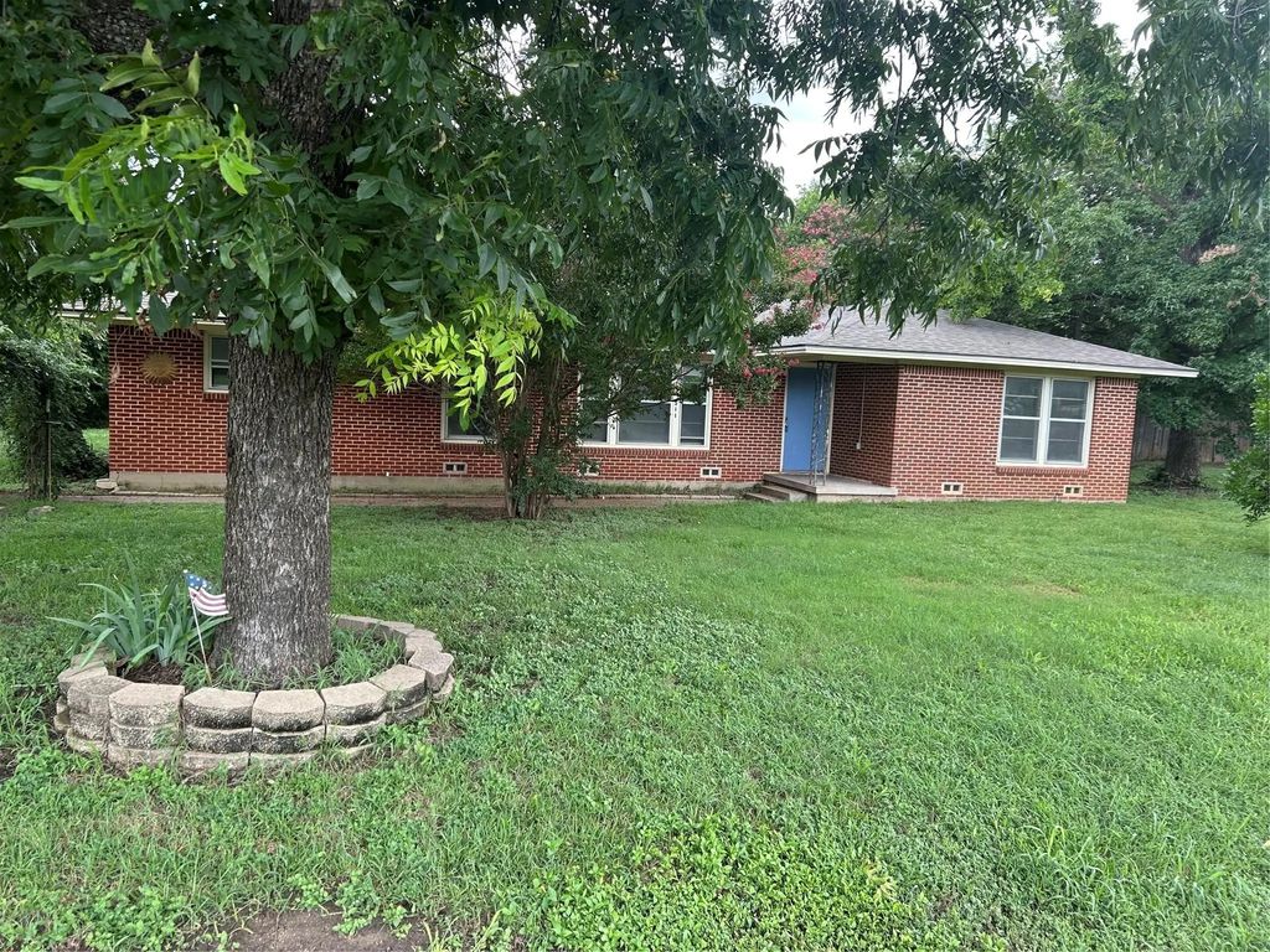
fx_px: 954
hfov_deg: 67.3
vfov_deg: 53.1
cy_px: 476
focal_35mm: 26
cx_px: 635
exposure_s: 1/366
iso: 50
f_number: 1.5
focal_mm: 5.7
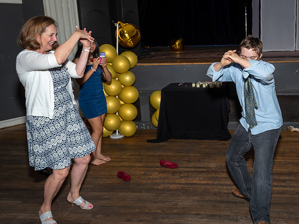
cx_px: 215
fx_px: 328
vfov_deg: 37.7
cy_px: 98
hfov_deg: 47.6
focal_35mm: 38
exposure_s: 1/250
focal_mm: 17
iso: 400
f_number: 5.6
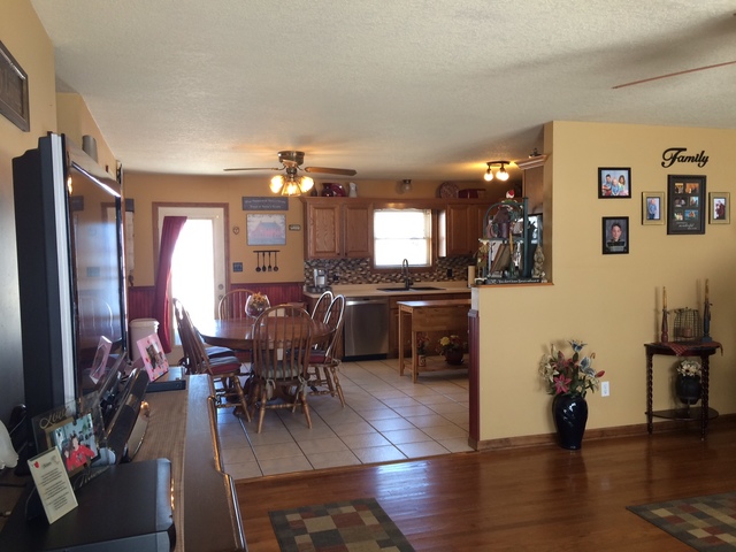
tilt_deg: -2.2
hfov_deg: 61.7
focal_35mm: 29
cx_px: 368
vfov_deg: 48.2
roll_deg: -0.1
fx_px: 617
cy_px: 276
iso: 50
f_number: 2.2
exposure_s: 1/30
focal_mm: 4.15
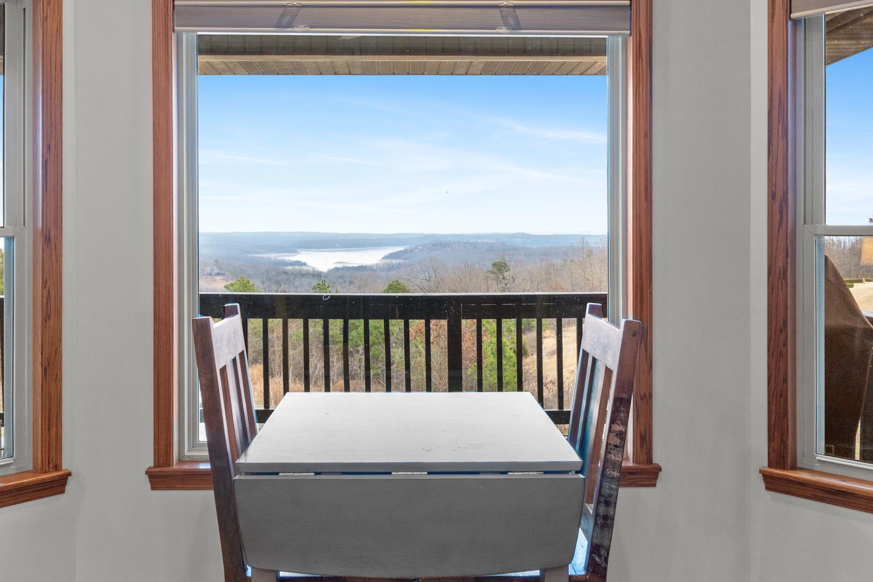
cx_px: 406
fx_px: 778
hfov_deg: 58.5
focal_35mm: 32
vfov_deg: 40.7
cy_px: 219
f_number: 9
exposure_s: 1/5
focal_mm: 14.5
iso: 200
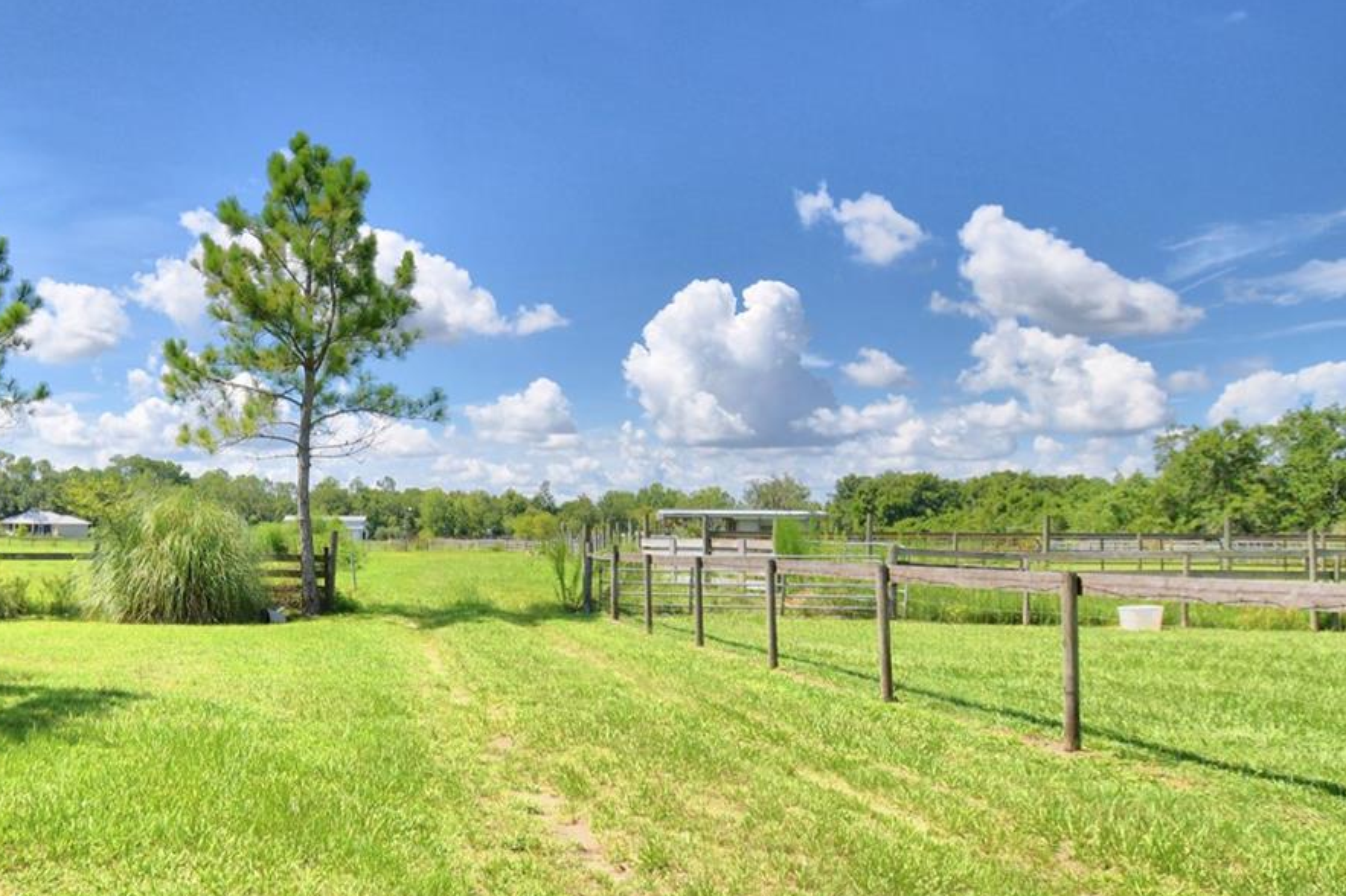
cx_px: 322
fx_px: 1084
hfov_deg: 59.9
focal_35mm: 29
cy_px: 510
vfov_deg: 44.8
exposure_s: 1/1600
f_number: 4.8
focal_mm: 11
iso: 100
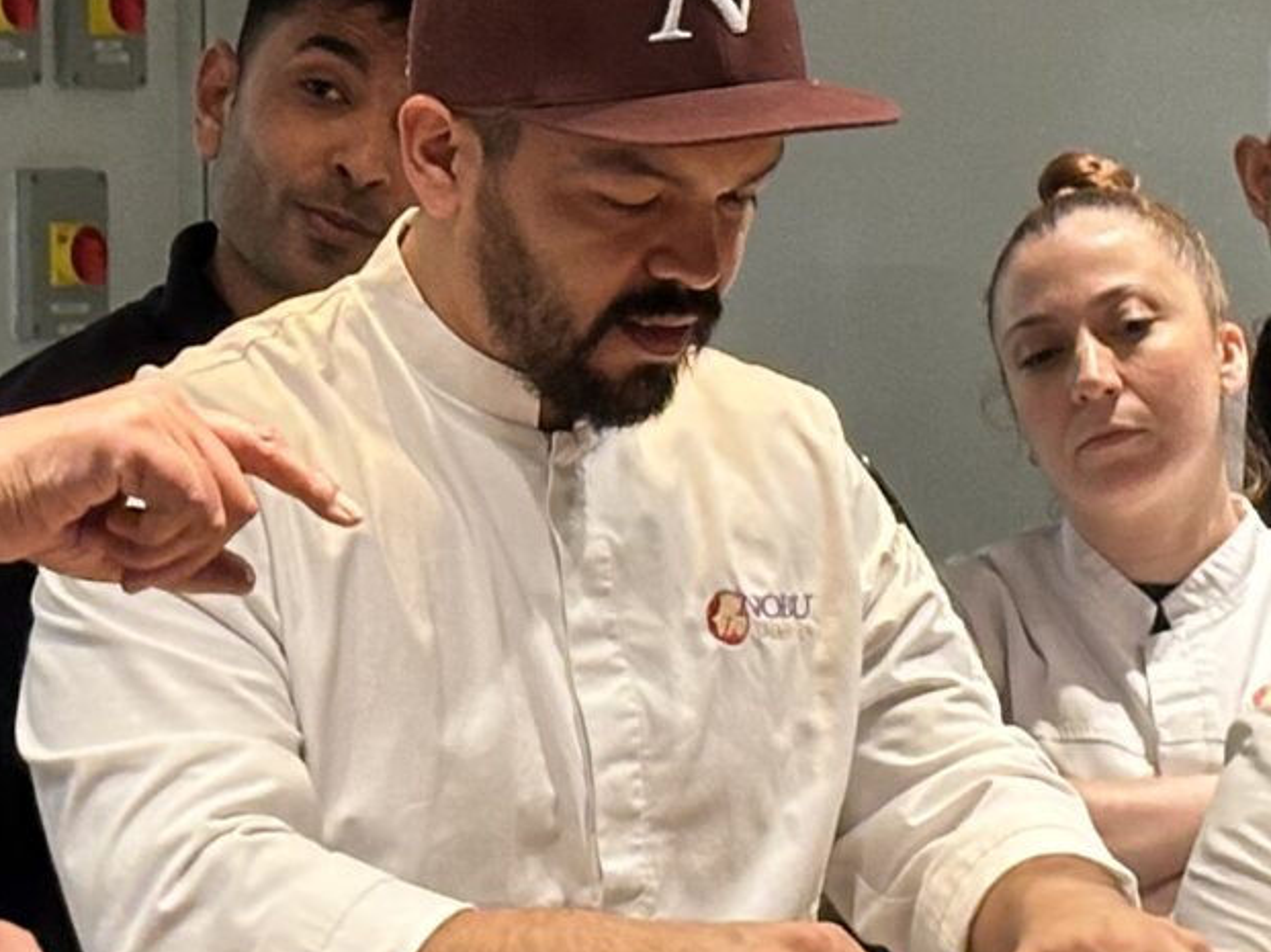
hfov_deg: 10.0
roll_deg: +0.6
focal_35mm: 198
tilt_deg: -1.9
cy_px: 416
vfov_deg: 7.5
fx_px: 7266
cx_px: 518
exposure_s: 1/33
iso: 250
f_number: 1.78
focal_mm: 6.86
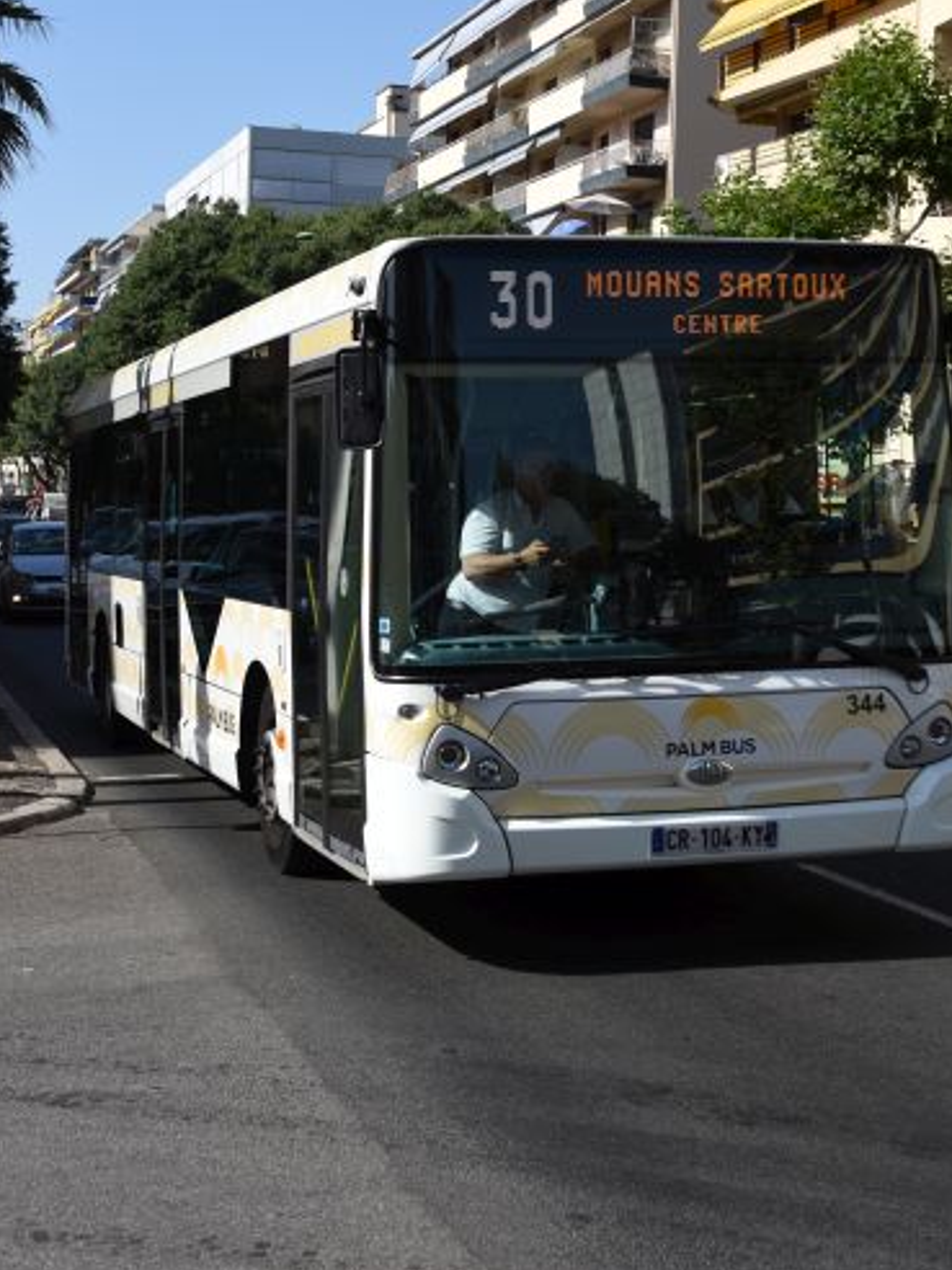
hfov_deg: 23.6
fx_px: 2273
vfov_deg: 31.0
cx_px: 510
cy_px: 459
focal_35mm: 62
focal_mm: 44
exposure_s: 1/250
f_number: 8
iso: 100
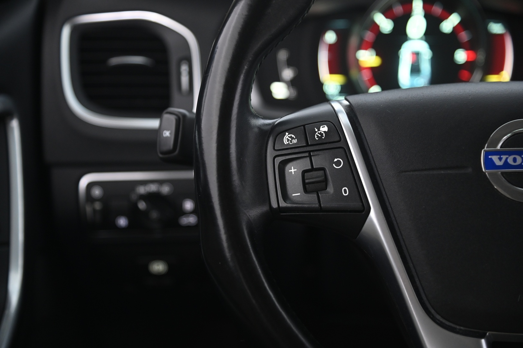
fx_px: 1089
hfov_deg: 27.0
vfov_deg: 18.2
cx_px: 262
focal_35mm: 75
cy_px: 174
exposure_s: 1/15
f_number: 4
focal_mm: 75
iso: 2000
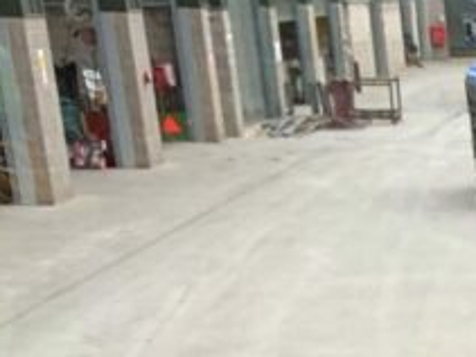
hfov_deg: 11.9
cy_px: 791
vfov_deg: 9.6
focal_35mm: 141
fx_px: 1938
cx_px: 1058
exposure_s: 1/199
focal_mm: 3
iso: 16
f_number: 1.8
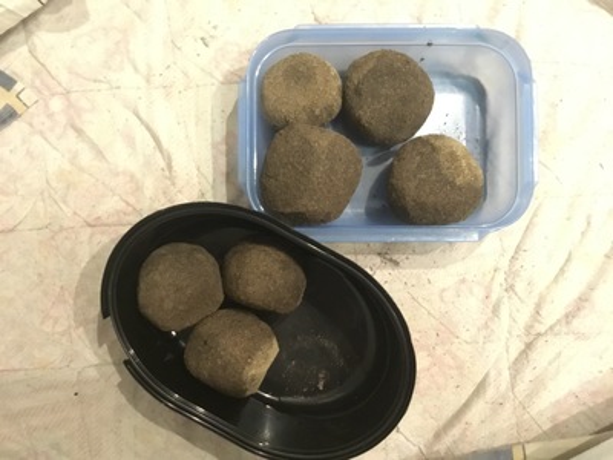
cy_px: 230
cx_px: 306
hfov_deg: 58.4
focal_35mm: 31
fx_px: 549
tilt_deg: -84.0
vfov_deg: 45.4
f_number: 2.4
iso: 800
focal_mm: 3.3
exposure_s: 1/17
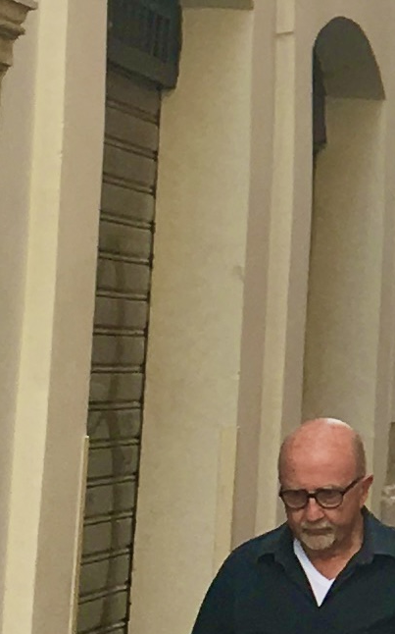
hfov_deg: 8.2
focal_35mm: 144
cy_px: 108
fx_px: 2484
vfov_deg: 14.4
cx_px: 1025
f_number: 2.2
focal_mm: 4.15
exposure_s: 1/222
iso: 25
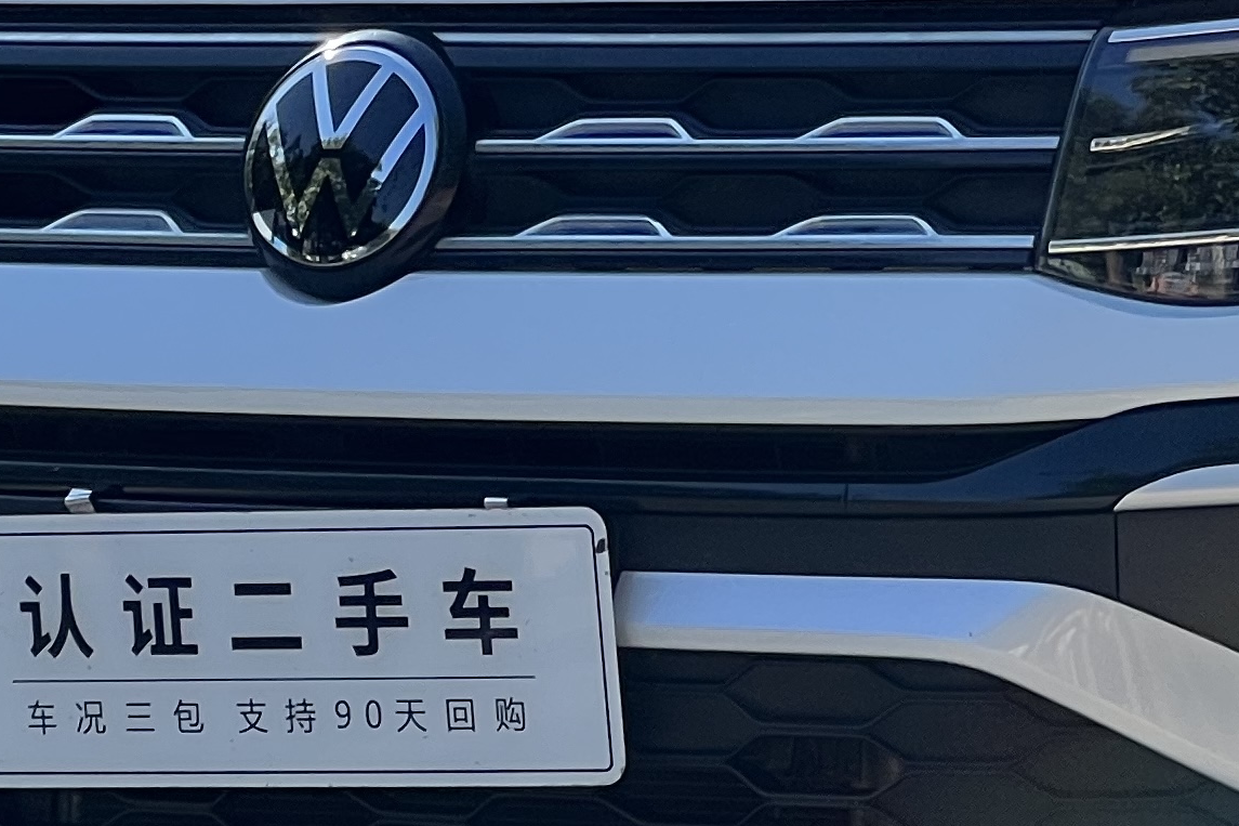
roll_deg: +1.0
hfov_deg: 7.2
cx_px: 1511
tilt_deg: -1.6
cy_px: 41
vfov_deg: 4.9
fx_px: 9703
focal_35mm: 282
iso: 32
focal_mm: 9
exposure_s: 1/341
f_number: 2.8
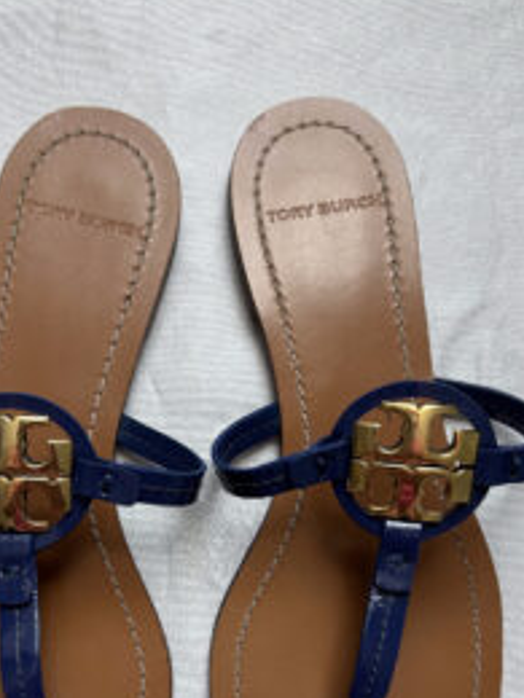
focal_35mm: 40
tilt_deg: -84.8
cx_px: 204
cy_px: 499
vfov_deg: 45.6
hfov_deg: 35.8
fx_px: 807
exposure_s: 1/140
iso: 32
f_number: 1.5
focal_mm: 5.7
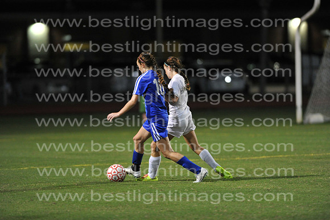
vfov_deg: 4.6
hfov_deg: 6.9
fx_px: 2748
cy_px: 110
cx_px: 165
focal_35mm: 300
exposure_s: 1/400
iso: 5000
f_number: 3.2
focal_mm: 300
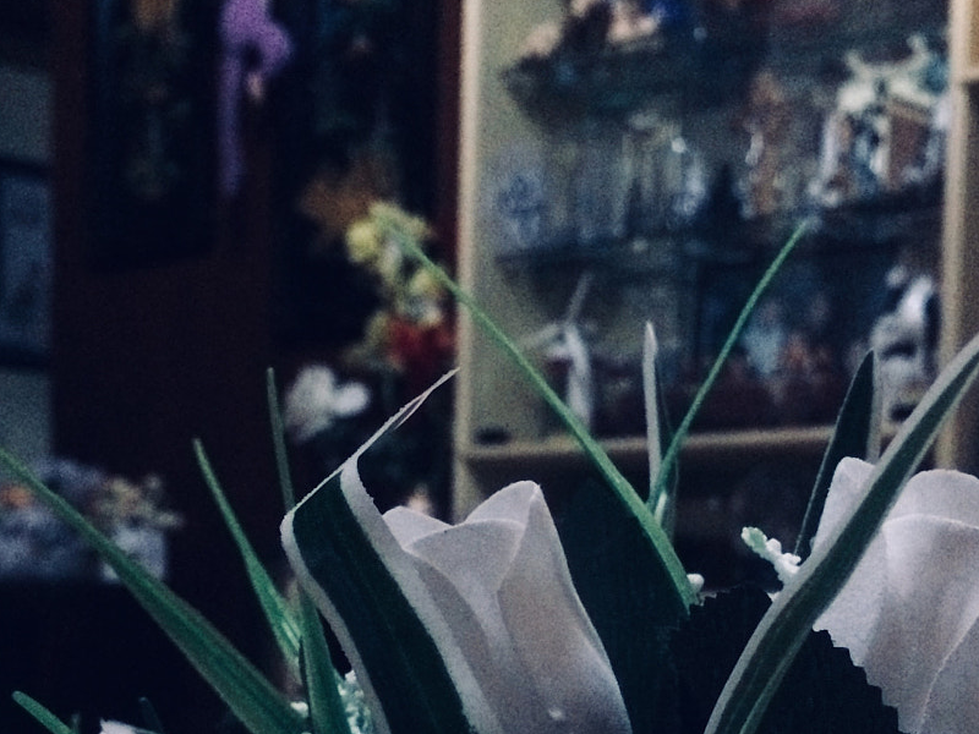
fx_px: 1640
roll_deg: -0.8
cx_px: 481
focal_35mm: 58
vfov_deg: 24.7
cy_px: 629
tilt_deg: -0.8
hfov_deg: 33.2
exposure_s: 1/15
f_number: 2.2
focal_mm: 4.15
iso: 640
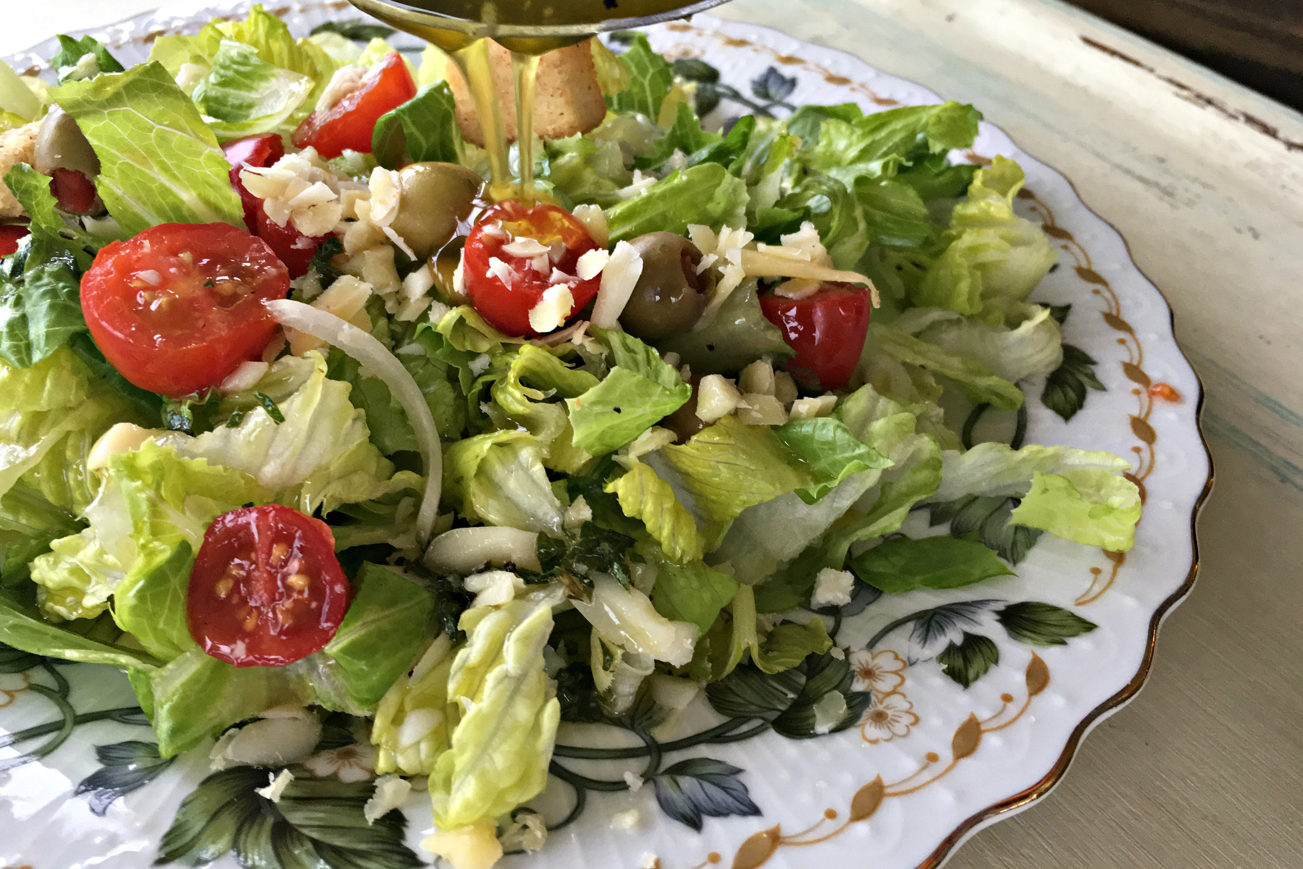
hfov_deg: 60.3
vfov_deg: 42.3
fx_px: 1122
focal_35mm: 31
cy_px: 421
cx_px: 642
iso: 125
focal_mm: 4.15
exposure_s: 1/30
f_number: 2.2
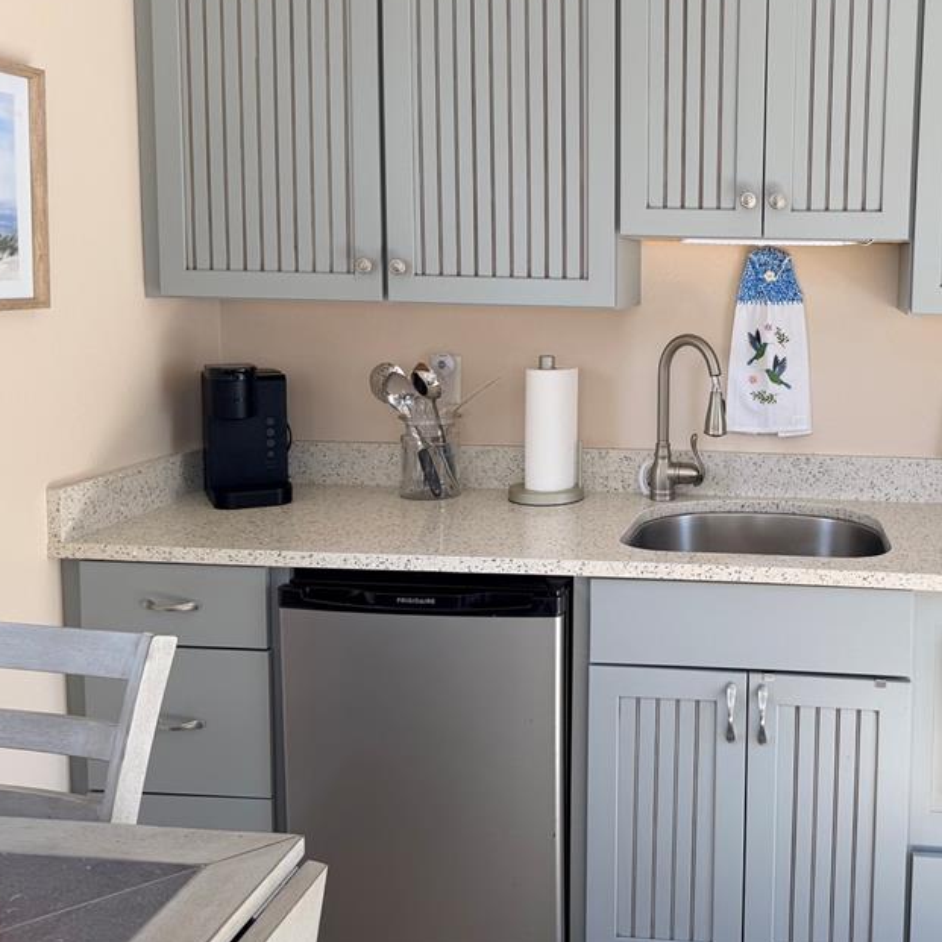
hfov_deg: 45.3
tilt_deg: -5.1
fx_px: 1078
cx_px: 728
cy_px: 367
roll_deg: -0.9
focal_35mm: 35
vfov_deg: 46.9
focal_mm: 6.76
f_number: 1.78
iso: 50
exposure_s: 1/146
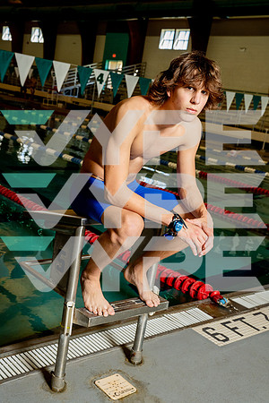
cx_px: 134
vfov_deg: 45.4
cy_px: 202
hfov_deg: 31.2
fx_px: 482
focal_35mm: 43
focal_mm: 43
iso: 1600
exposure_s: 1/250
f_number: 6.3
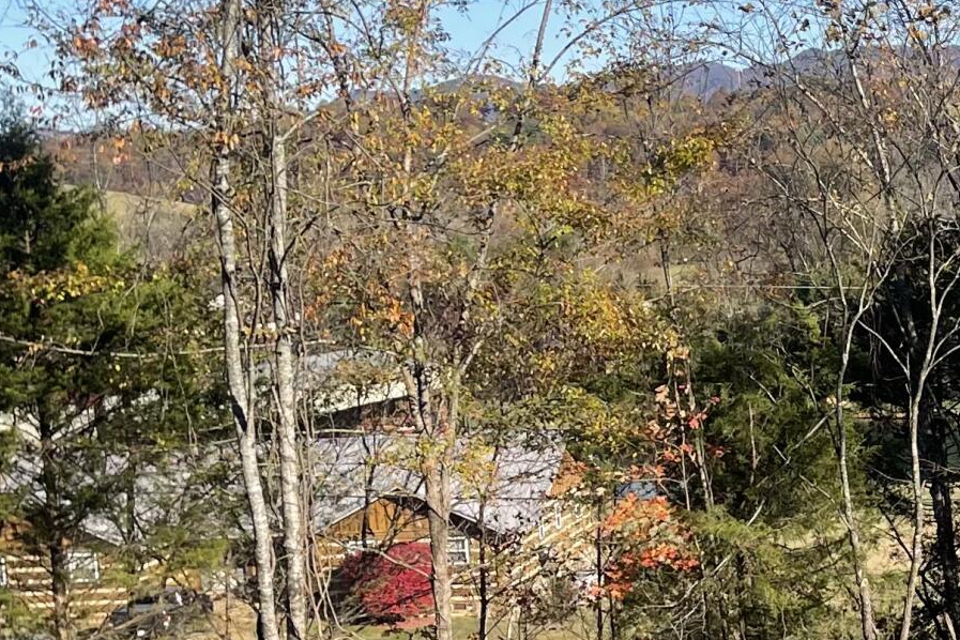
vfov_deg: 15.7
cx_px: 1199
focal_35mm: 87
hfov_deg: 21.5
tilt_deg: -7.6
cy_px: 429
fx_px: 2320
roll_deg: +2.1
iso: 32
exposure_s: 1/2247
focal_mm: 5.1
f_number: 1.6
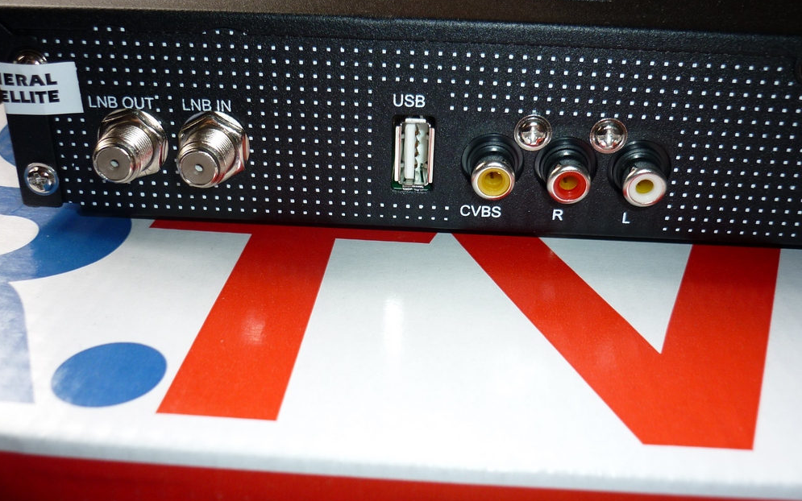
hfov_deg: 54.0
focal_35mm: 36
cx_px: 402
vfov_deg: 35.3
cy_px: 215
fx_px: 787
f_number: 2.8
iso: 100
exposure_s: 1/30
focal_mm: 5.5
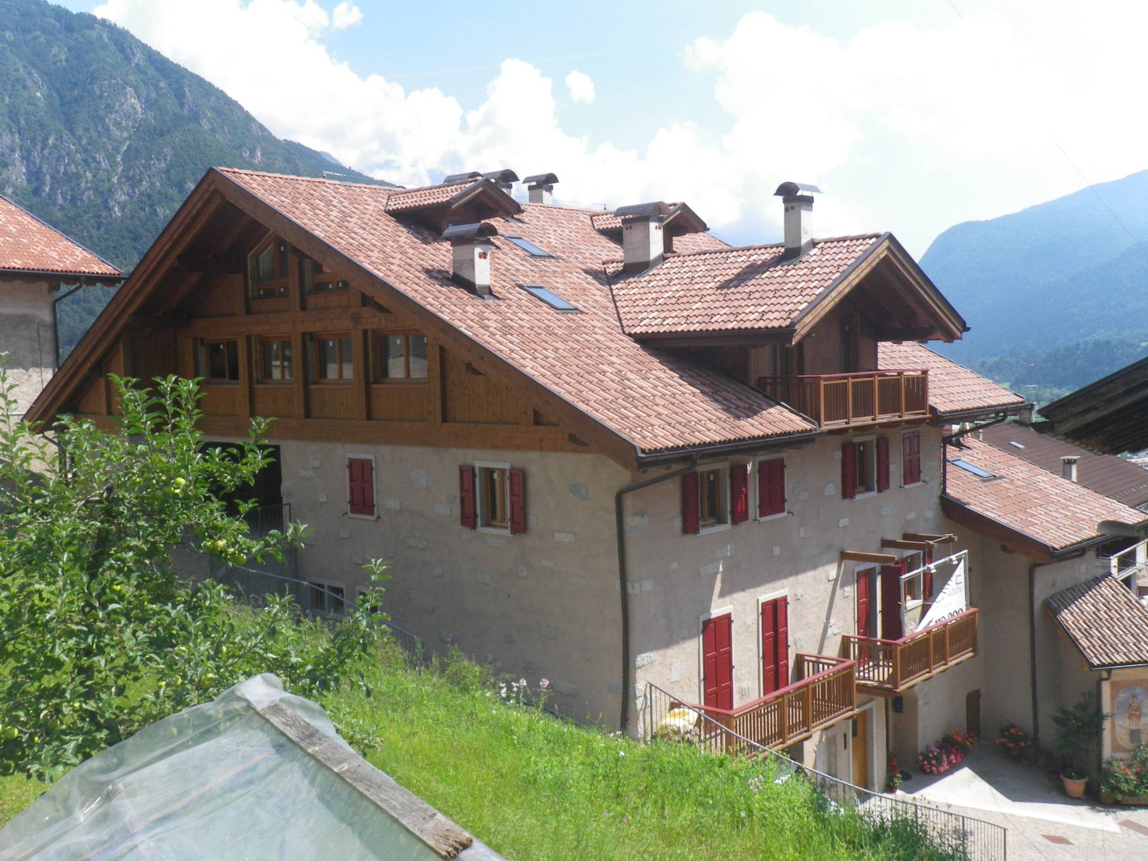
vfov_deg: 40.7
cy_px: 430
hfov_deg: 52.6
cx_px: 574
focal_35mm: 35
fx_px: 1161
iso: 80
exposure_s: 1/200
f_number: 6.3
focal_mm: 6.2
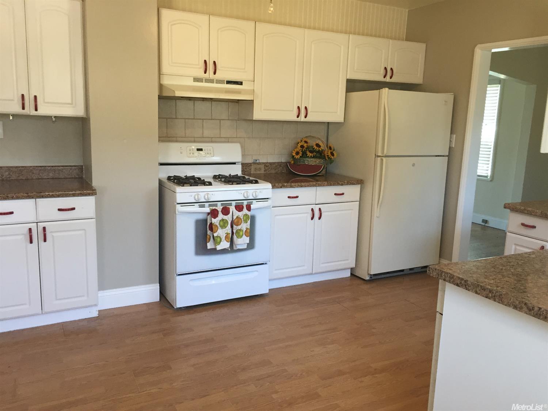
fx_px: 459
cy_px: 206
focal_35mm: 29
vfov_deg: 48.2
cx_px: 274
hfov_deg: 61.7
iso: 50
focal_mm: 4.15
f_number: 2.2
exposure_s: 1/30
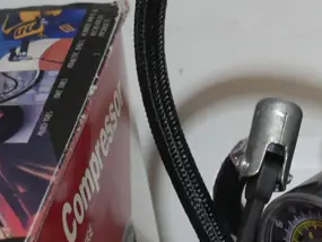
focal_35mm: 158
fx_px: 1470
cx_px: 253
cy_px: 306
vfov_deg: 9.3
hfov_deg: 12.4
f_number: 4.7
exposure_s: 1/60
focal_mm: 22
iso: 1000
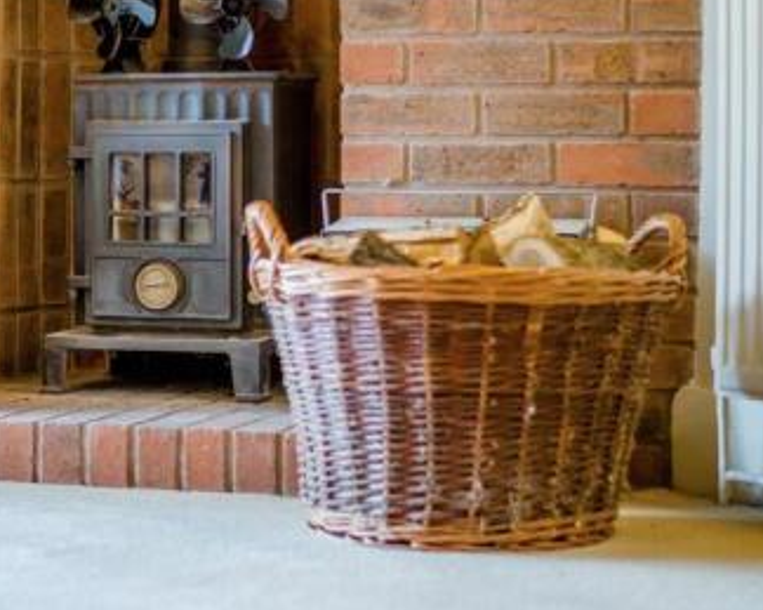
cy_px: 187
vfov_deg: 16.1
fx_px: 2145
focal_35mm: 95
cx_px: 65
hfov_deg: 19.8
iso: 500
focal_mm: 50
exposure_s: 1/100
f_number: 1.8
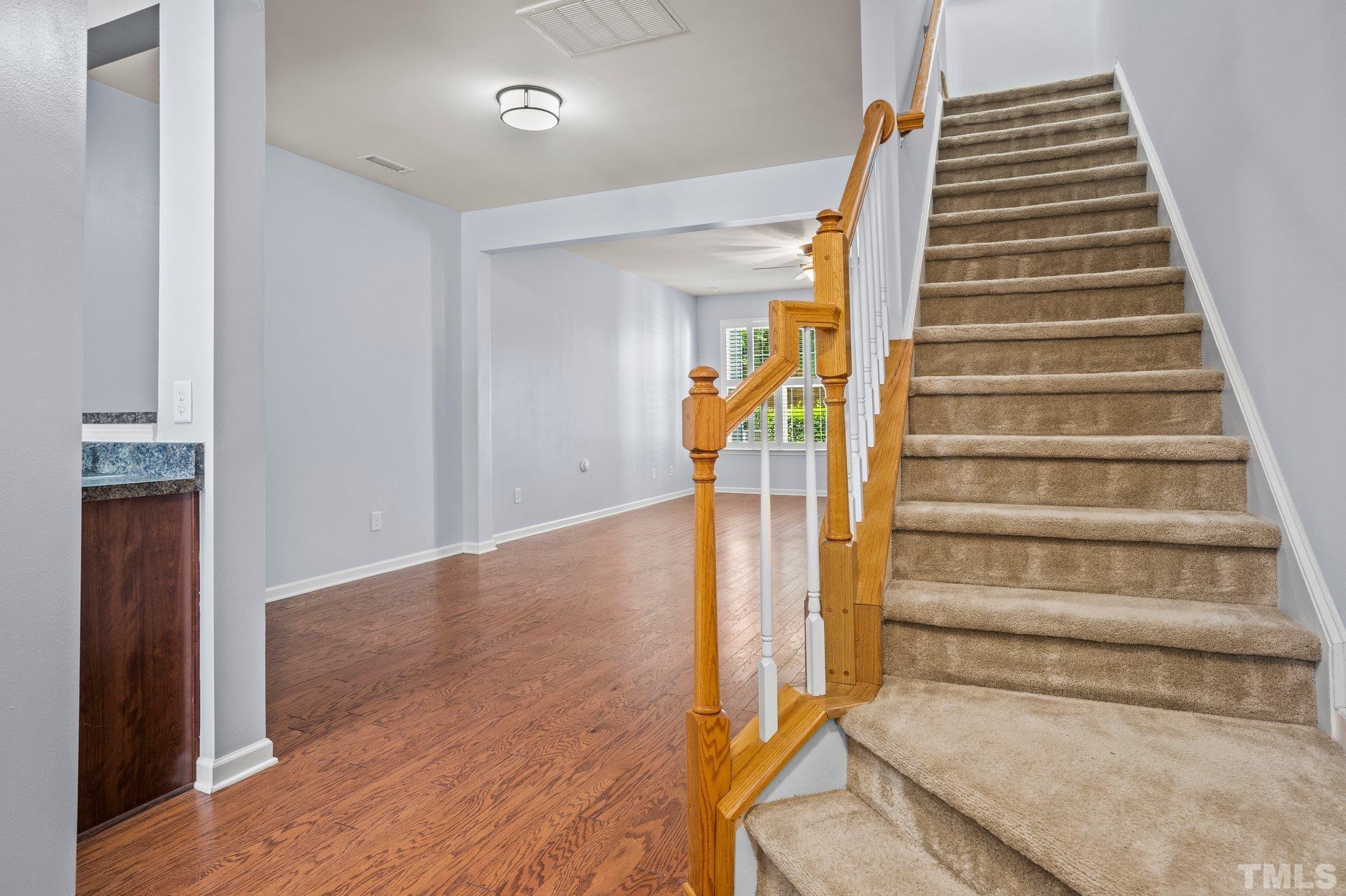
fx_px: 673
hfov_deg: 90.0
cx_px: 673
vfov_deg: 67.4
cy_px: 448
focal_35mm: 18
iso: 400
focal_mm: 18
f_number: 8
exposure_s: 1.5
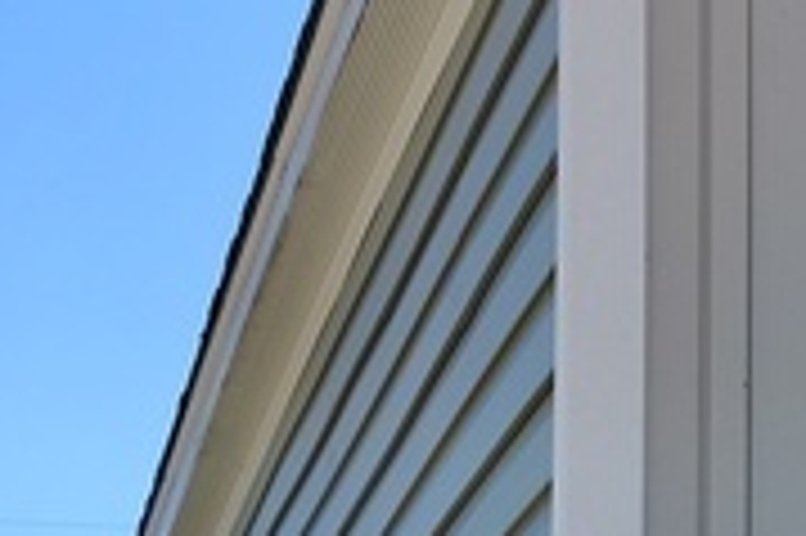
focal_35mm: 112
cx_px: 1328
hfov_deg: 16.2
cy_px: 770
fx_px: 2505
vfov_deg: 11.7
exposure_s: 1/784
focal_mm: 5.56
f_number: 1.8
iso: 100
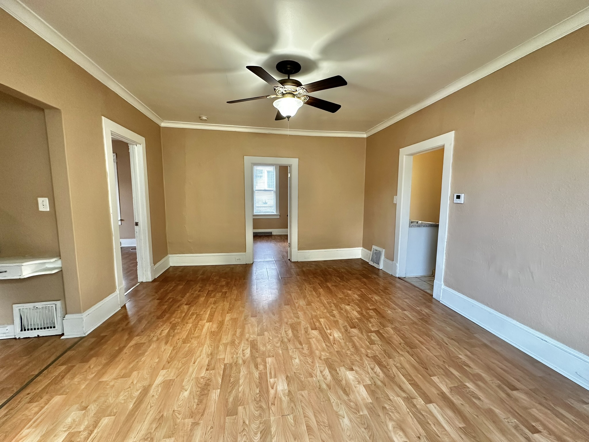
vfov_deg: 85.7
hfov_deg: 102.1
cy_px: 221
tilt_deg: -5.8
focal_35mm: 14
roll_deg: -0.5
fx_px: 238
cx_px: 294
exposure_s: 1/60
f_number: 2.2
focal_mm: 2.22
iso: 200
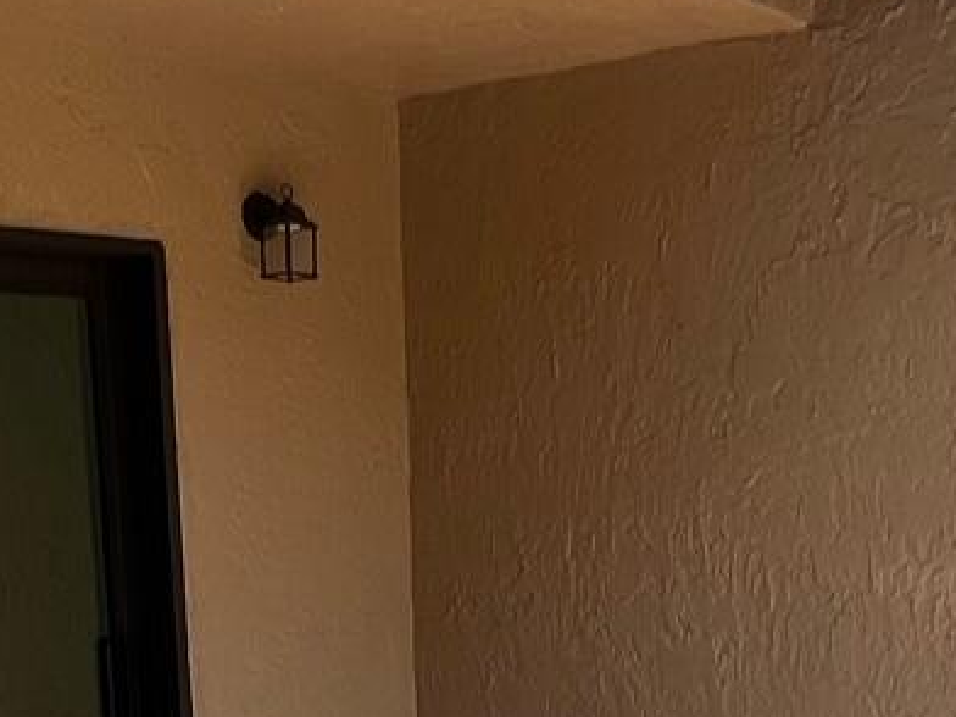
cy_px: 905
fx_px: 1878
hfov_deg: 28.5
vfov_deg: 20.0
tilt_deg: -10.6
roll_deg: +1.3
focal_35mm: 68
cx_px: 518
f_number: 1.8
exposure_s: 1/214
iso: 32
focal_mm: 1.57
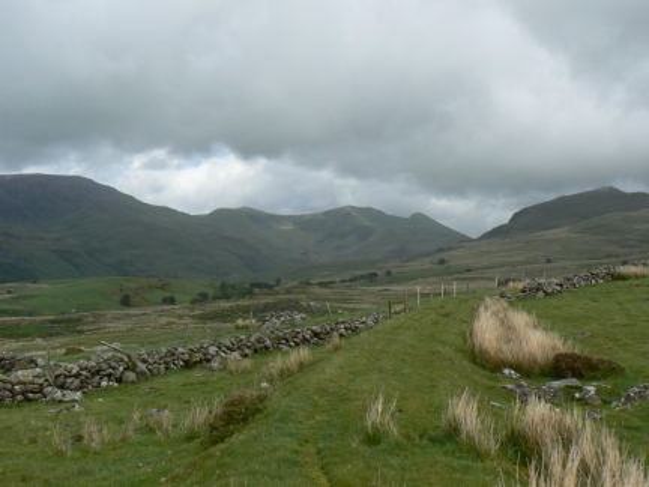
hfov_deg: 39.7
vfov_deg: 30.3
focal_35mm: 48
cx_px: 324
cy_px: 244
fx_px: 900
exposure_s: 1/500
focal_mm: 8
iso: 80
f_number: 5.6
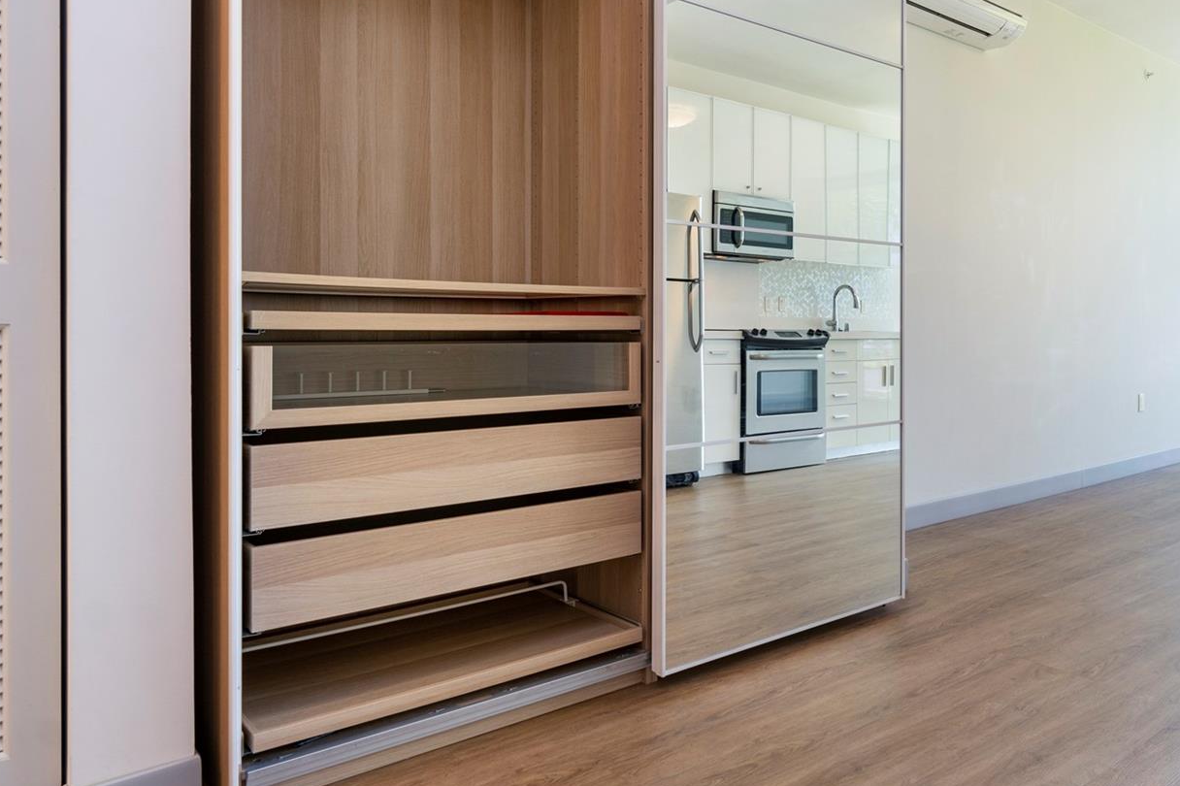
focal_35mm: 26
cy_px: 322
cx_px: 700
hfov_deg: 69.5
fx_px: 841
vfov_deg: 49.9
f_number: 8
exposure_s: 1/20
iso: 160
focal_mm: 13
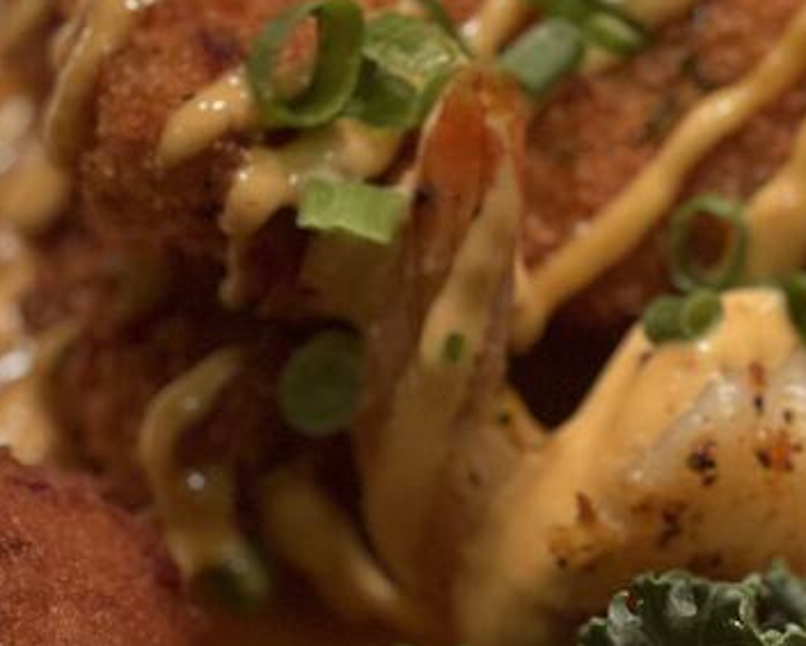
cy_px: 467
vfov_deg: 7.3
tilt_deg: -56.2
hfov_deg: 9.1
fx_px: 5084
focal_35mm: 213
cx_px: 575
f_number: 2.2
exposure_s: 1/120
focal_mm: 7.5
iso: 160
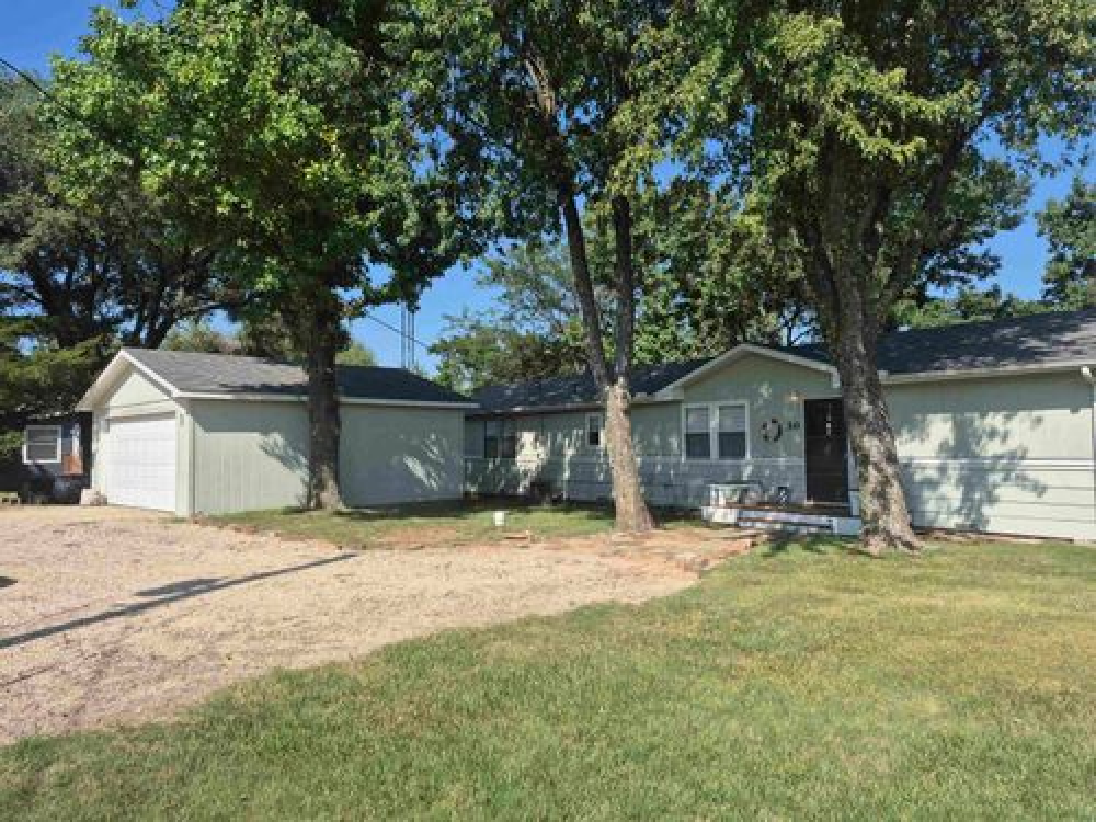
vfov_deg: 58.9
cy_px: 411
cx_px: 548
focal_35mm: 23
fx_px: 728
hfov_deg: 73.9
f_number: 1.8
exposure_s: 1/1776
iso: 25
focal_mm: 5.4
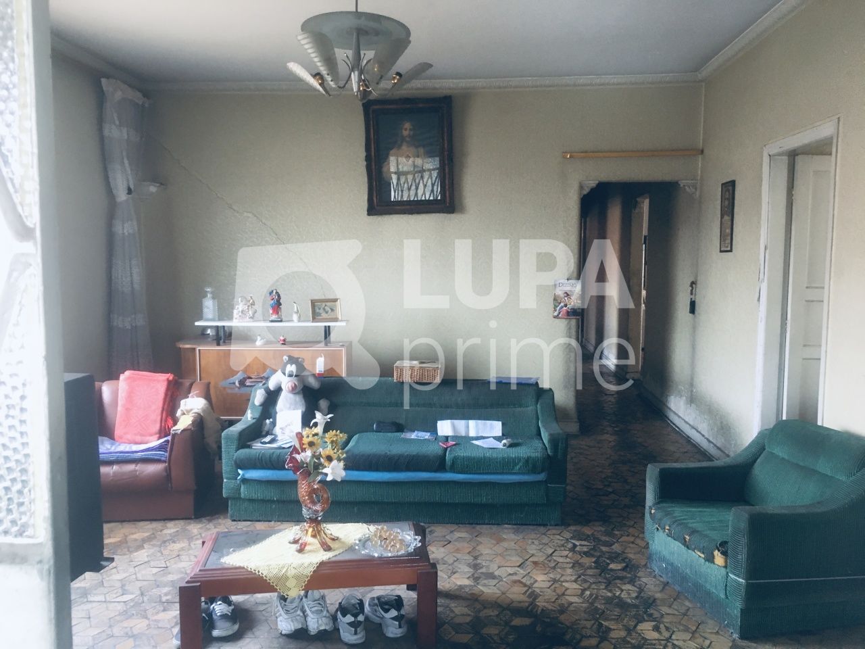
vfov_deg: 48.2
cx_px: 432
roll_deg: +2.1
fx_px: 725
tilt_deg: -4.5
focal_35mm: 29
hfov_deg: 61.7
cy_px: 324
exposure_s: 1/30
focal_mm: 4.15
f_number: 2.2
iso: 100
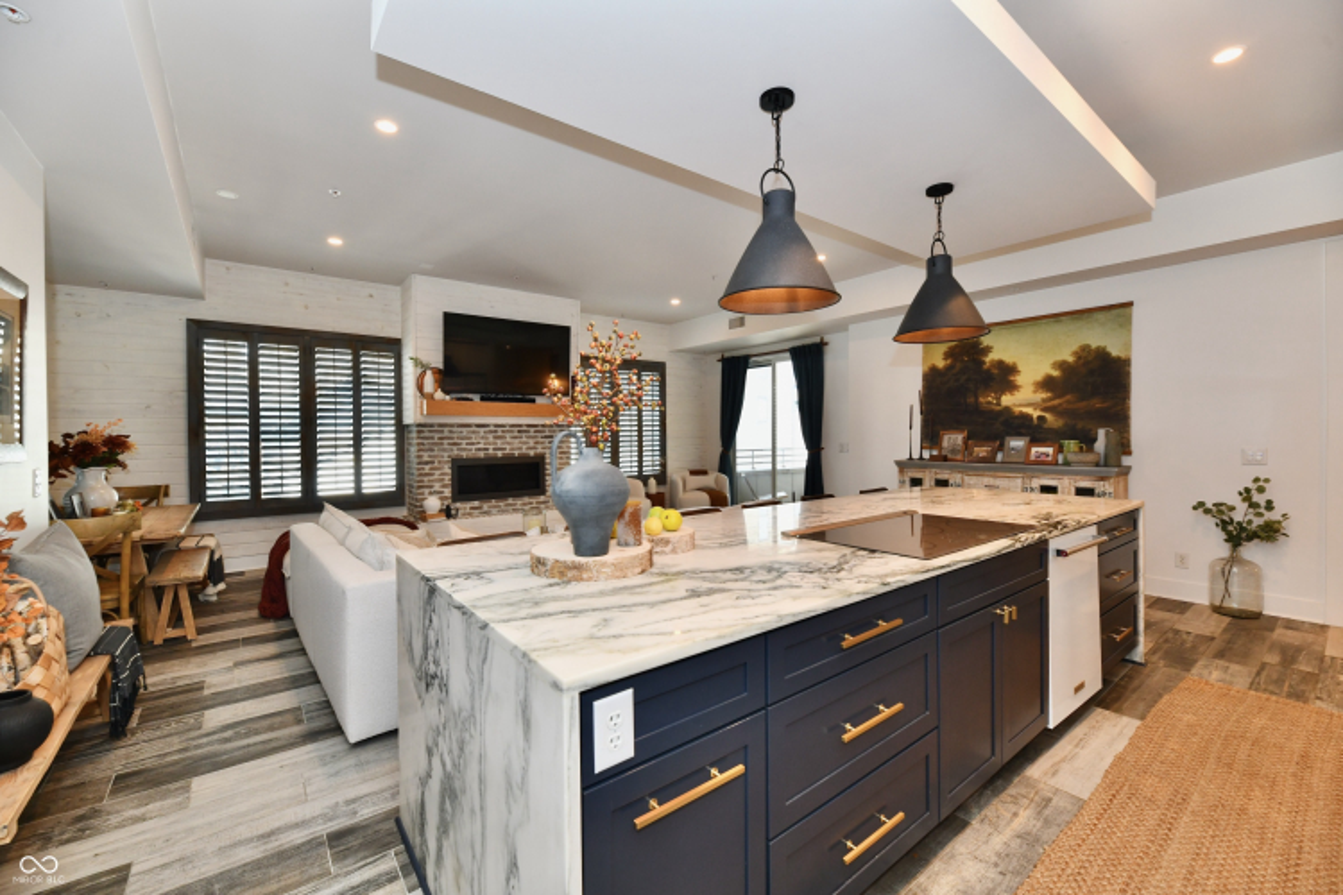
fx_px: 522
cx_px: 672
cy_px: 448
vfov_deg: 81.2
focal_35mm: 14
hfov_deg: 104.3
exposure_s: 1/60
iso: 640
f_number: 6.3
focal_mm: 14
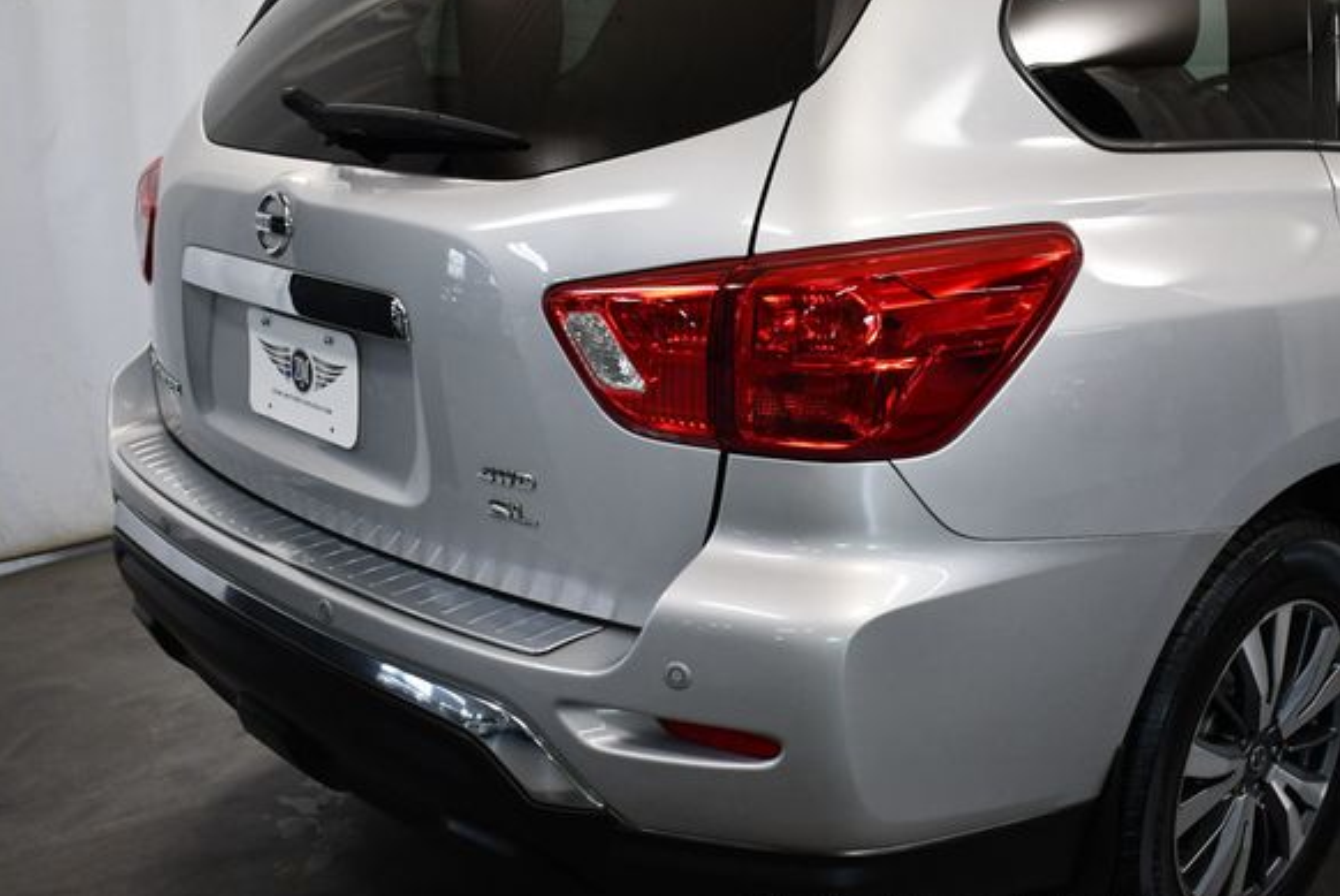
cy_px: 465
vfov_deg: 30.6
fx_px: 1639
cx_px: 716
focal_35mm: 44
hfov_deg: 44.4
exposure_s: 1/200
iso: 800
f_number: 3.5
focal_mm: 20
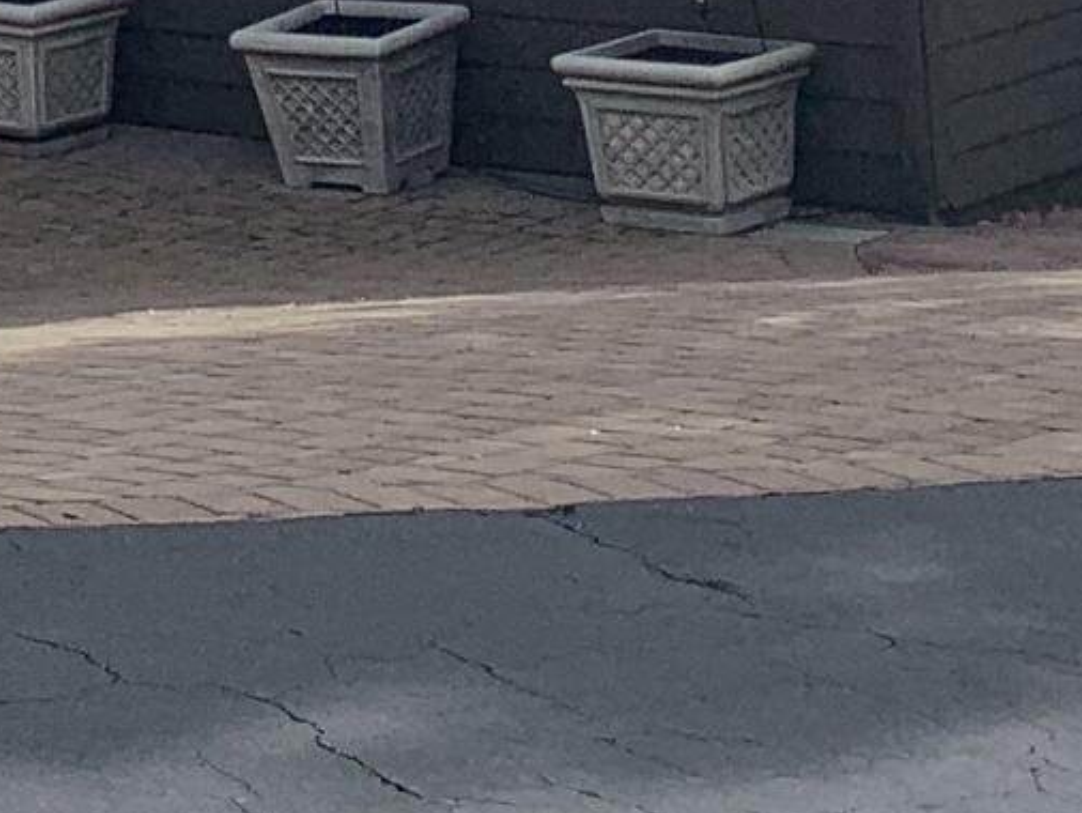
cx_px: -520
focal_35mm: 154
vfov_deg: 8.7
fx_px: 4816
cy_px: -1181
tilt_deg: +5.9
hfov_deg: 12.2
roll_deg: +2.4
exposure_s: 1/4902
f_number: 1.8
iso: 25
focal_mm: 4.25
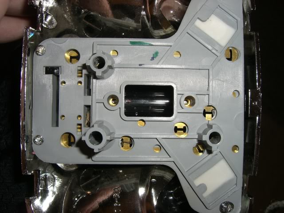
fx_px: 312
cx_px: 142
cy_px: 106
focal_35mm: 38
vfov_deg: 37.7
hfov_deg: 49.0
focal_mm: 6.2
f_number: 4.3
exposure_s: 1/60
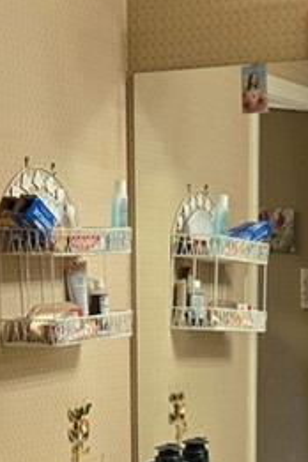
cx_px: 172
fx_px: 1412
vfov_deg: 16.8
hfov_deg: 12.5
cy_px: 694
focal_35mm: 110
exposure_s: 1/120
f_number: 1.8
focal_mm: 5.4
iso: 500
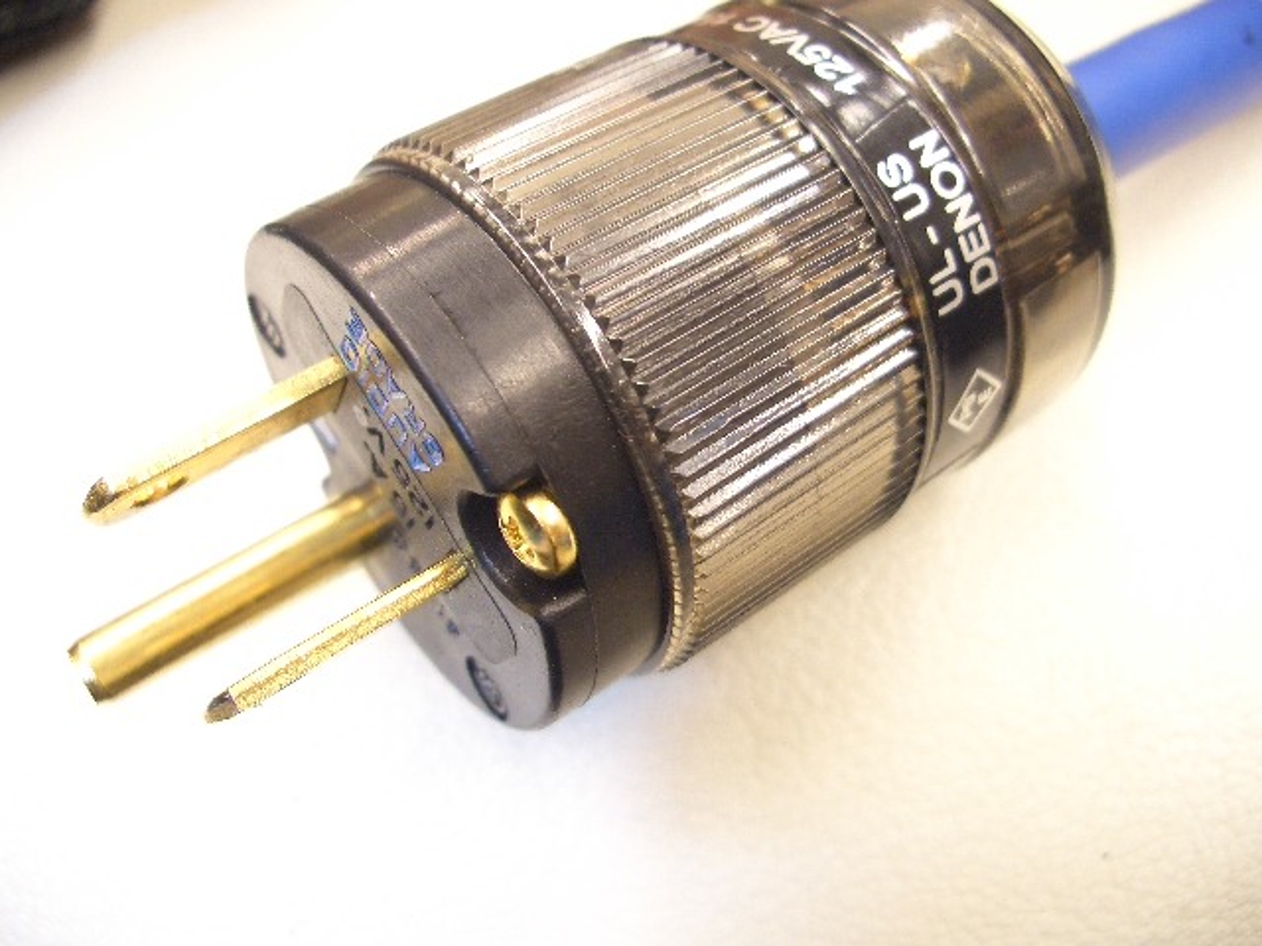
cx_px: 631
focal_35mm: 35
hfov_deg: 52.6
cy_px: 473
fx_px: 1276
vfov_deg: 40.7
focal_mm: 5.8
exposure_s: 1/10
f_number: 2.6
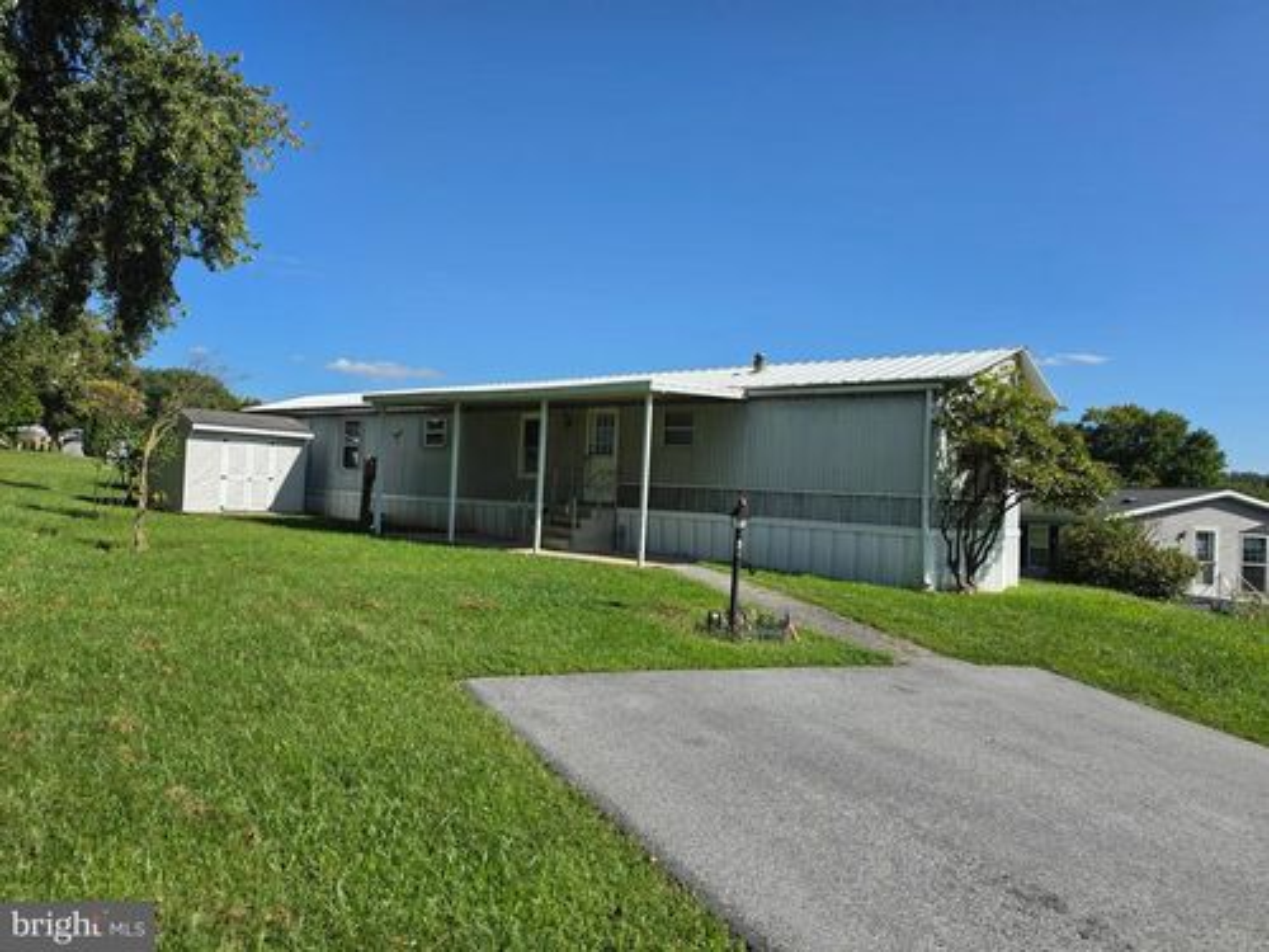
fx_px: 843
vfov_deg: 58.9
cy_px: 476
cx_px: 634
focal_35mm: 23
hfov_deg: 73.9
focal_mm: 6.5
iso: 64
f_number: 1.4
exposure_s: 1/7939
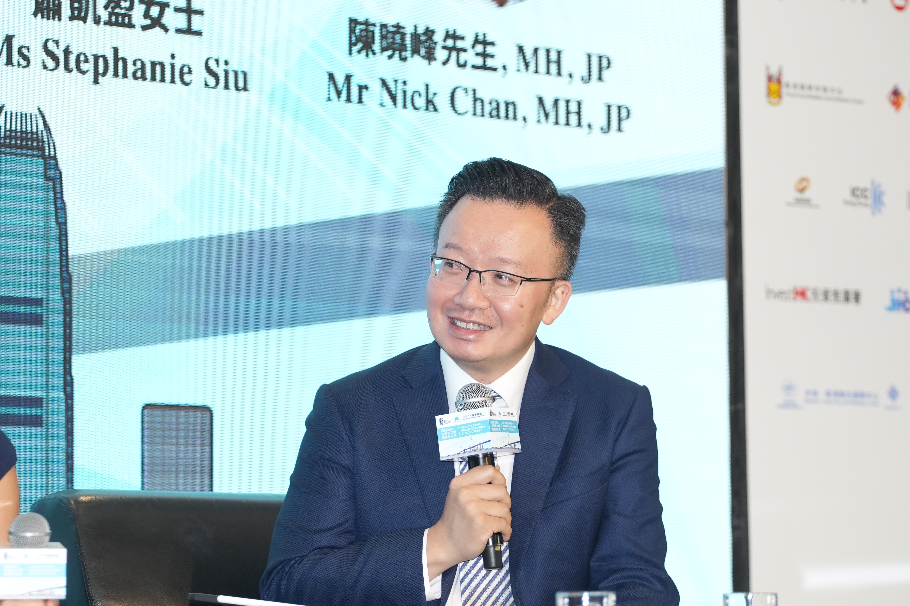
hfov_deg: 12.6
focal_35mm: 163
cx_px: 455
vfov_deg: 8.4
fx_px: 4120
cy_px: 303
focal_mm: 109
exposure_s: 1/250
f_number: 4
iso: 1600
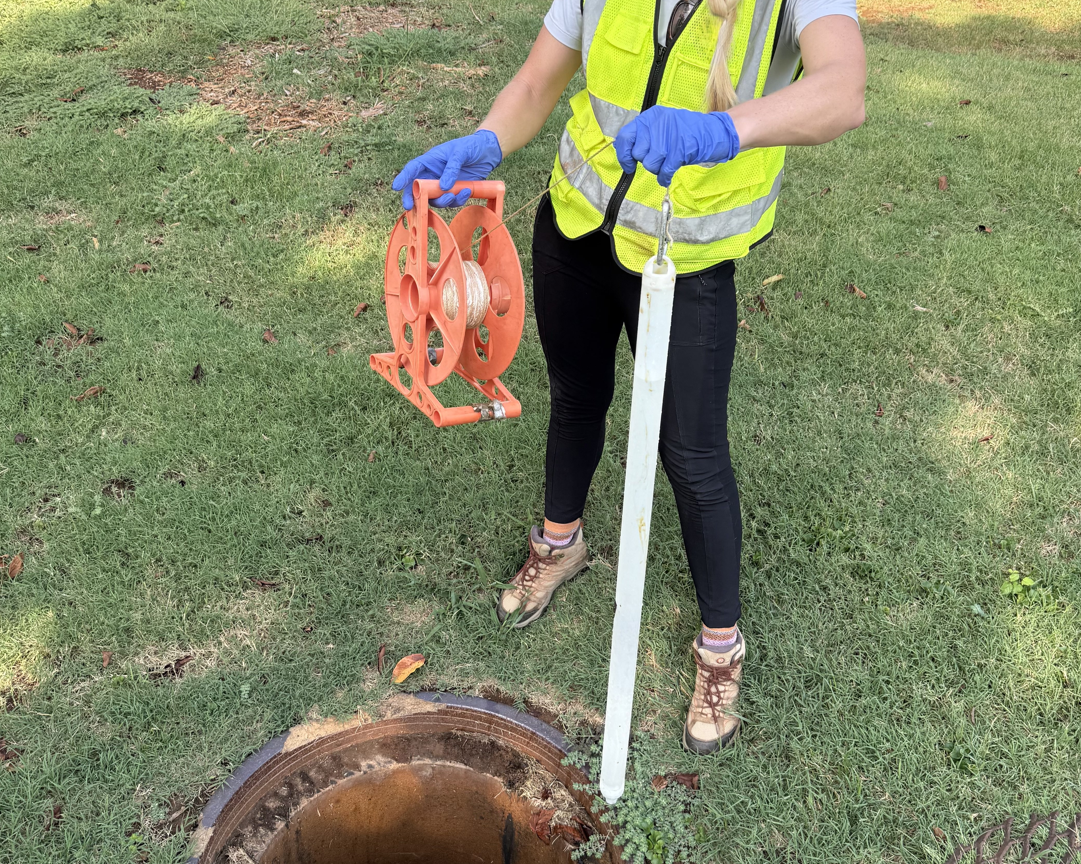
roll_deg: -2.7
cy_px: 417
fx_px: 1024
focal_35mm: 32
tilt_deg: -31.1
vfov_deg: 45.8
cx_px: 530
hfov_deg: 55.7
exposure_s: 1/955
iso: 100
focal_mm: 6.76
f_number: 1.78
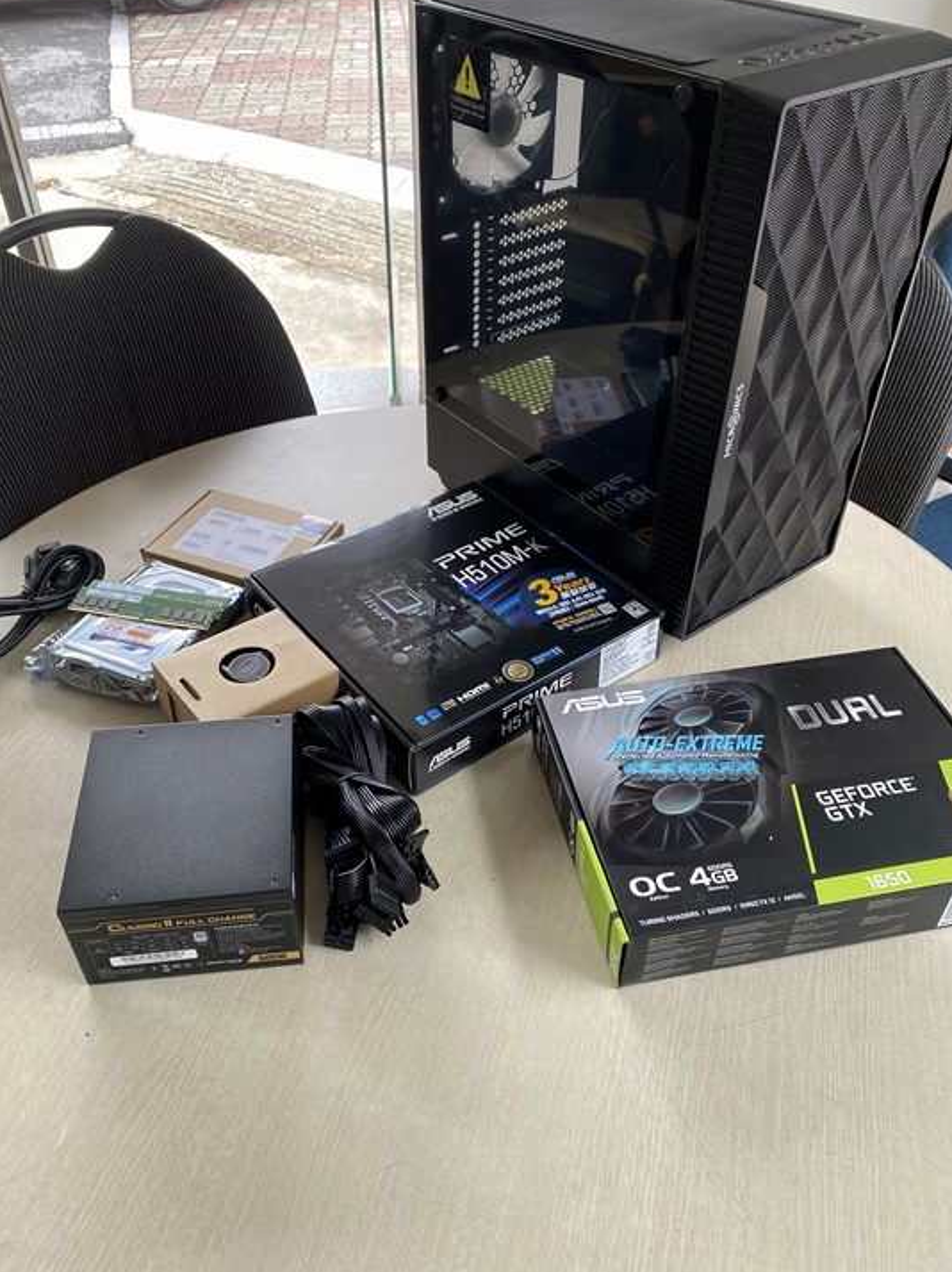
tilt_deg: -40.2
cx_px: 463
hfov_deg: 51.3
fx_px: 991
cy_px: 633
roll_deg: +0.3
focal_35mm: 27
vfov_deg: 65.3
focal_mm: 4.25
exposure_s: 1/120
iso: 100
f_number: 1.8
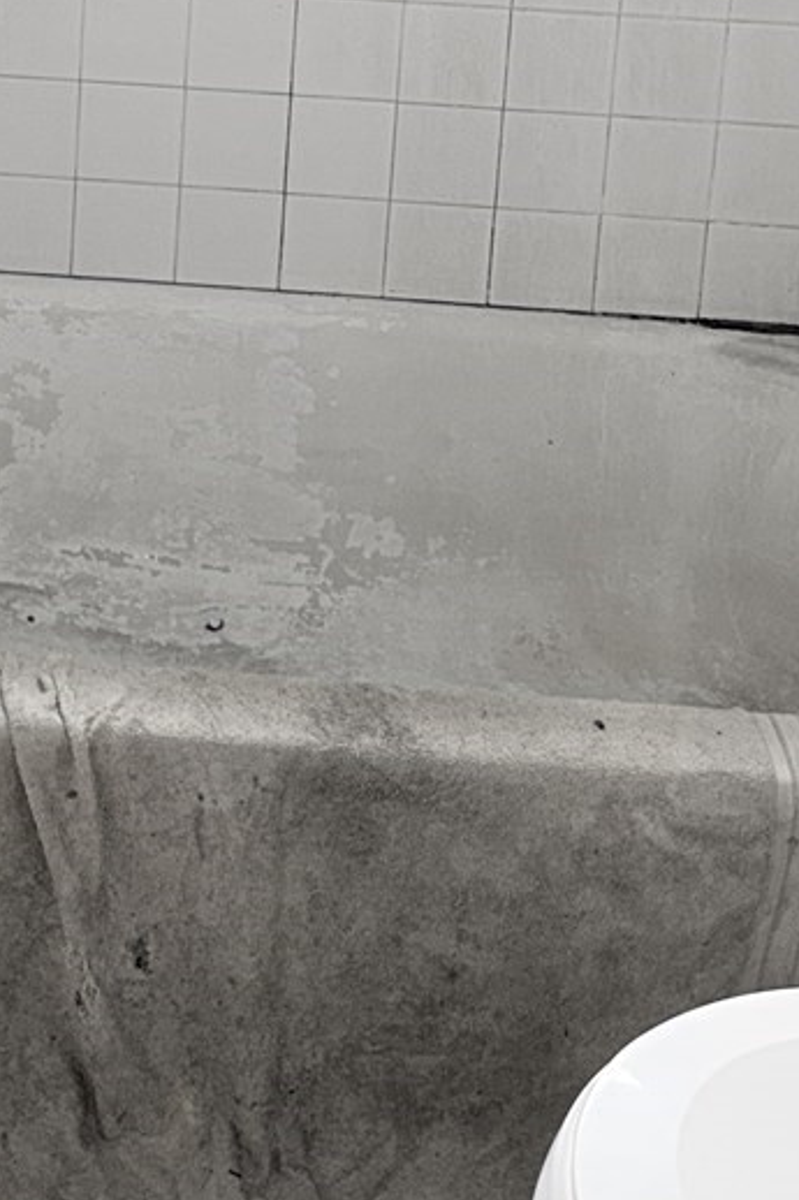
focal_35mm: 74
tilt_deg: -12.5
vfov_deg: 24.8
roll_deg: -2.5
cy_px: -220
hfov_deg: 18.2
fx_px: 2465
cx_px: 157
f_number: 1.78
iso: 50
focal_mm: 6.76
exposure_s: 1/33
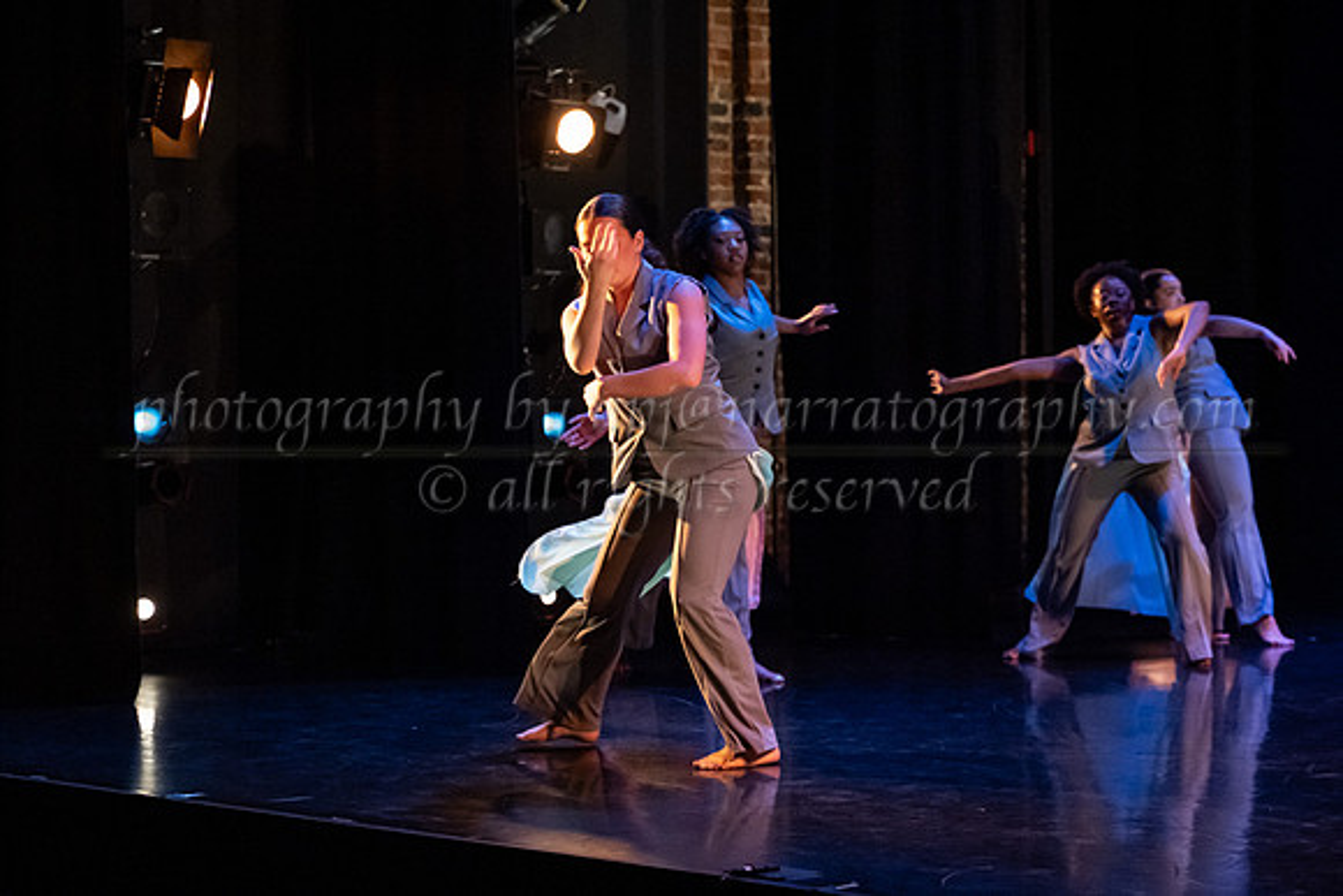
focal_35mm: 83
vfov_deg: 16.4
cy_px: 477
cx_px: 629
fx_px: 3102
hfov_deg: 24.4
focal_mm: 75
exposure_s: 1/400
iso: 6400
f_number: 4.5
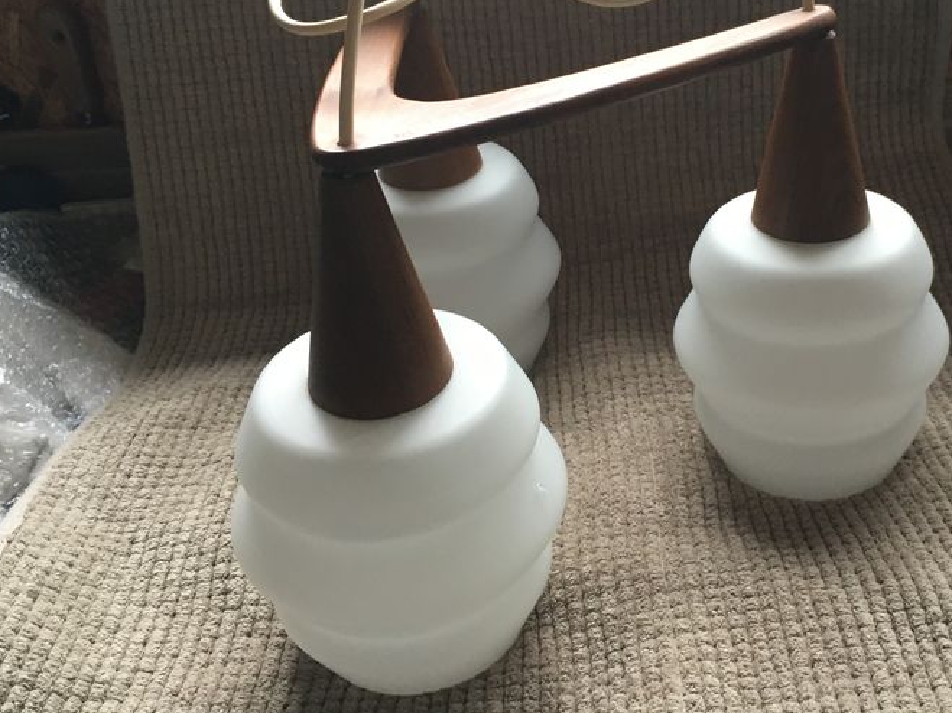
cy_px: 281
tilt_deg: -23.3
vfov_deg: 32.8
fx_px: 1210
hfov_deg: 42.3
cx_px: 641
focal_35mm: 44
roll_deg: +3.0
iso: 50
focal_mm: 4.15
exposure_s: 1/33
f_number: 2.2
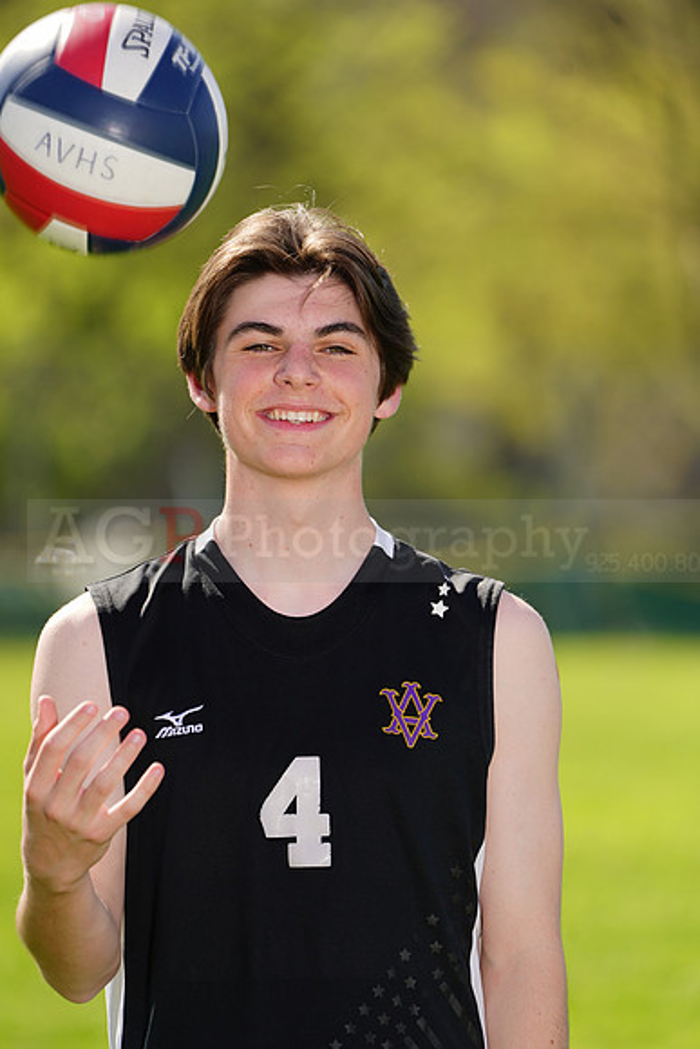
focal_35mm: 400
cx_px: 350
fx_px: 11659
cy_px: 524
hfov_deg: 3.4
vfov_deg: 5.2
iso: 64
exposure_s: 1/200
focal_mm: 400
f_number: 6.3
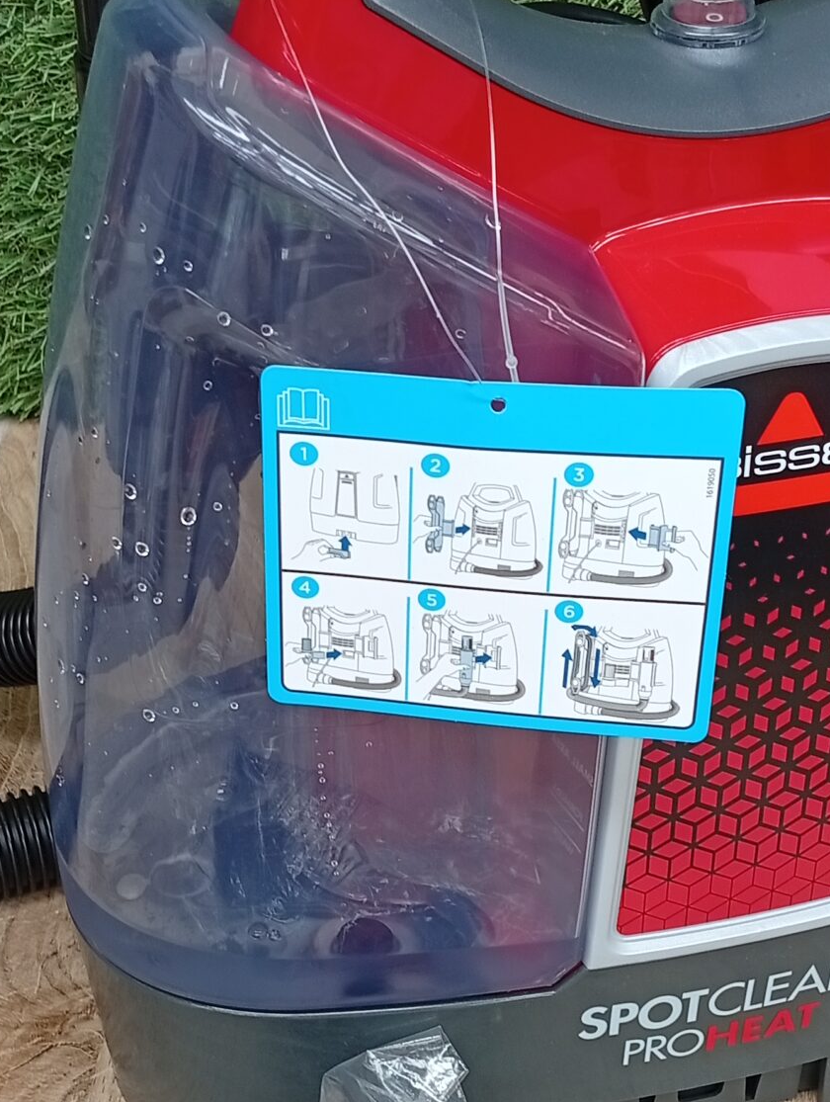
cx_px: 371
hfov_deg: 23.7
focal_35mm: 62
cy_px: 708
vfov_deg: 31.0
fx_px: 1976
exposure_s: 1/50
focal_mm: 3.98
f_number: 1.8
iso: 117
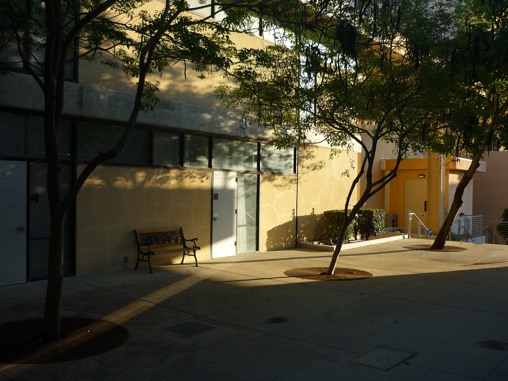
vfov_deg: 42.9
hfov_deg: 55.4
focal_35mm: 33
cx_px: 254
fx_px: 484
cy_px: 190
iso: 100
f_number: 2.8
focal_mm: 5.5
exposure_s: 1/400
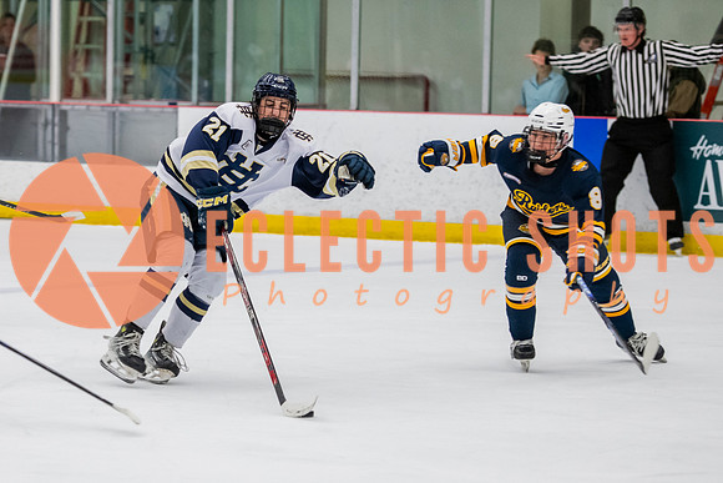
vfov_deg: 7.1
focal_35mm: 194
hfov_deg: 10.6
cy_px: 261
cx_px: 148
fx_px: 3898
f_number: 3.2
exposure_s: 1/640
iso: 2000
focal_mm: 105
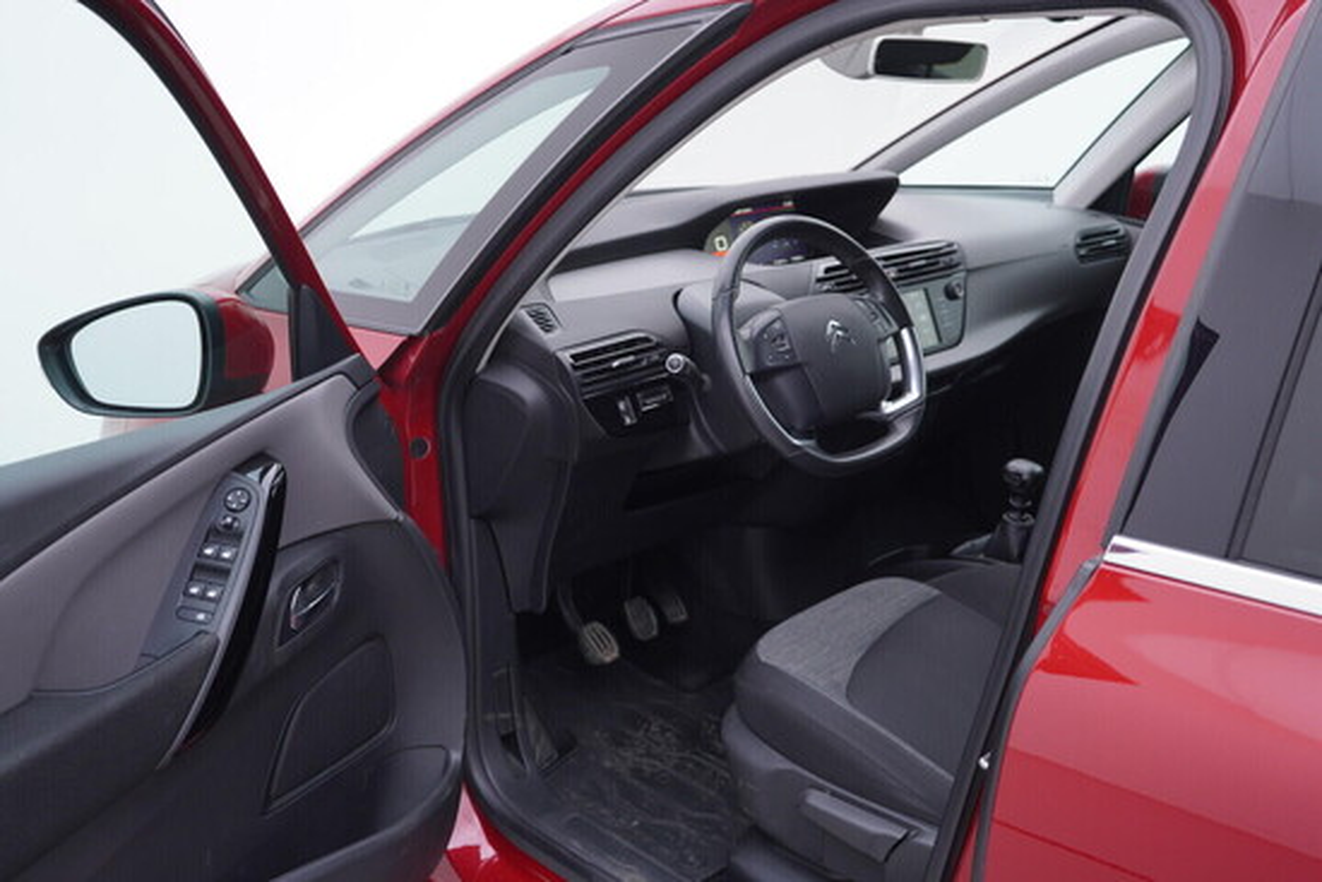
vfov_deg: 36.9
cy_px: 441
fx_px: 1322
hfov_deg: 53.1
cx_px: 661
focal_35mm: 36
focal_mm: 24
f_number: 3.2
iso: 125
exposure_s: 1/50
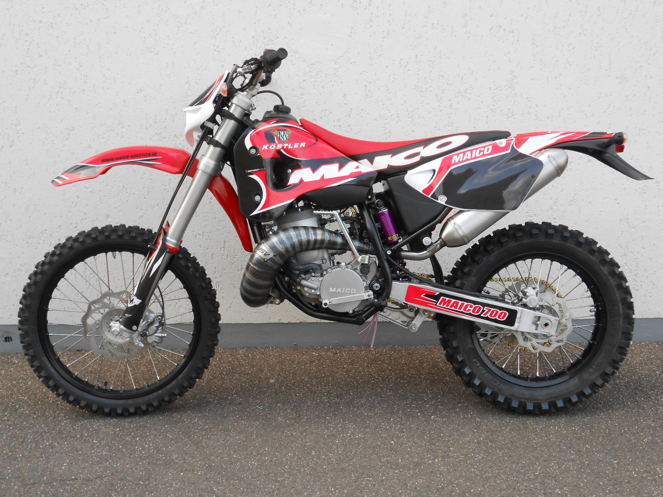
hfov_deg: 49.0
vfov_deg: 37.7
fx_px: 728
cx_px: 332
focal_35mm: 38
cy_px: 248
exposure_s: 1/80
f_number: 4.2
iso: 80
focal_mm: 6.8
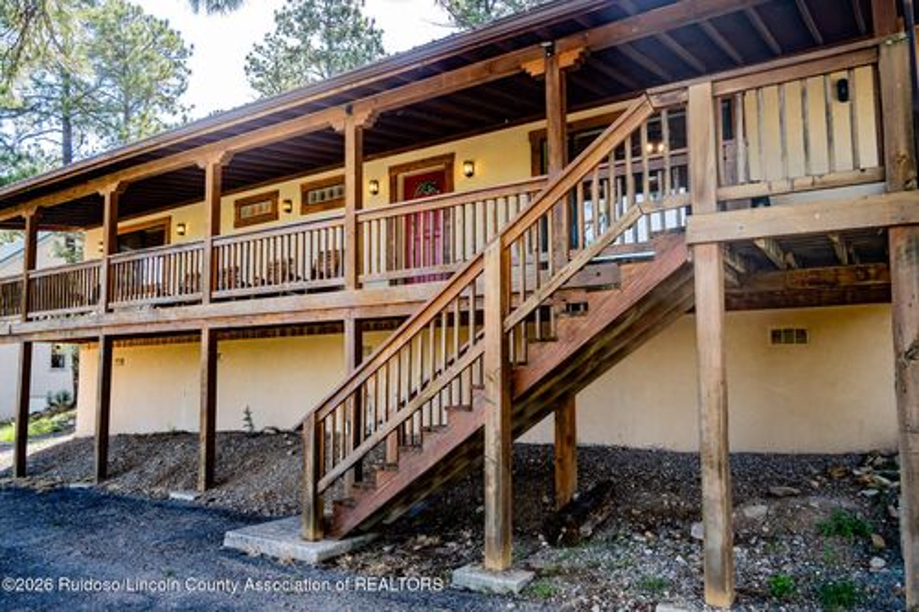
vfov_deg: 48.6
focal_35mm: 27
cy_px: 306
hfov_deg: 68.3
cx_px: 460
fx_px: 677
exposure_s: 1/200
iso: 250
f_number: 4.5
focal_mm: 16
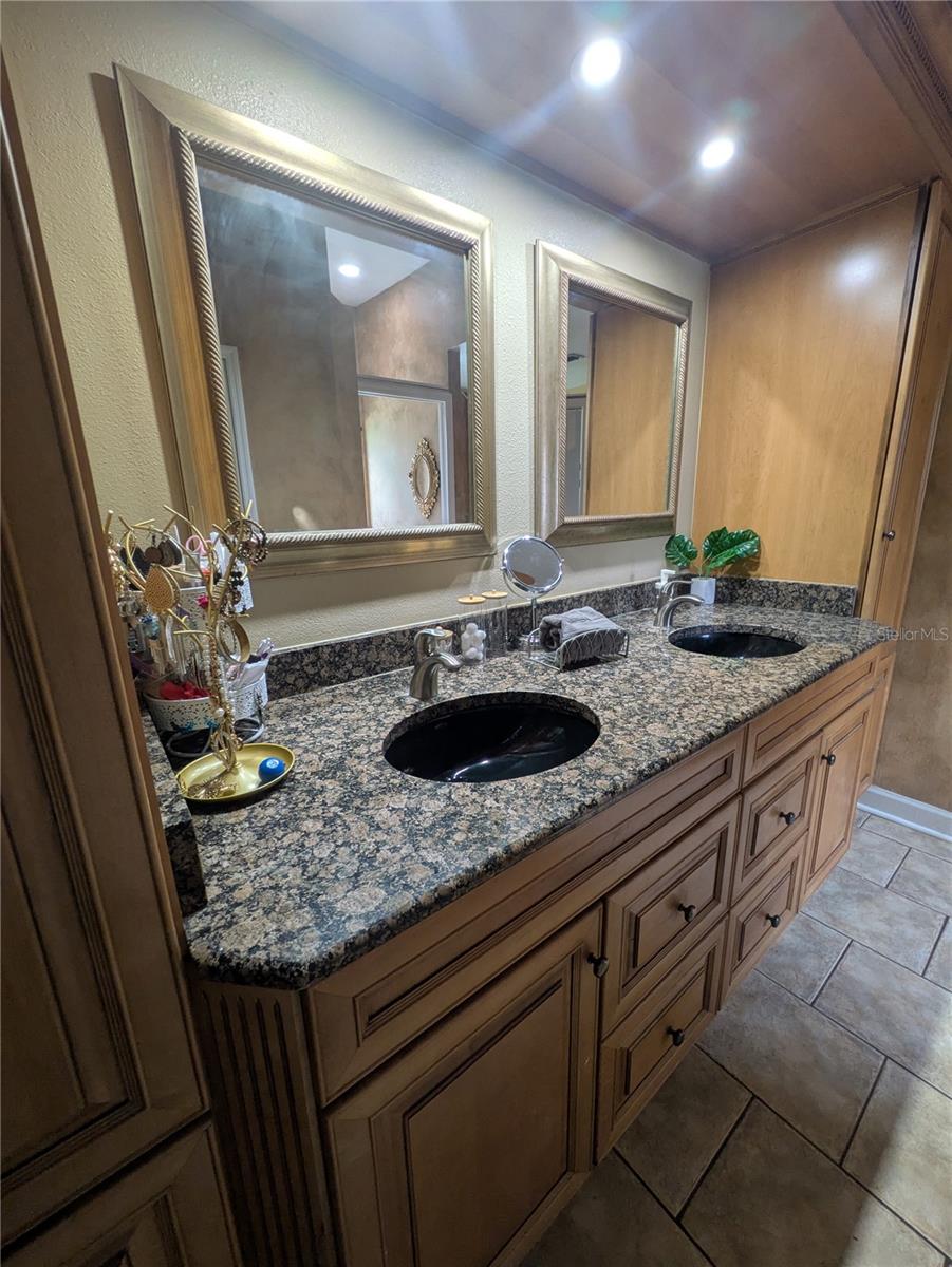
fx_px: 513
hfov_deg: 85.7
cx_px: 476
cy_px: 634
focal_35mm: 14
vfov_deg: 102.0
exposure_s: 1/40
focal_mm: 1.83
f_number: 2.2
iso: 130
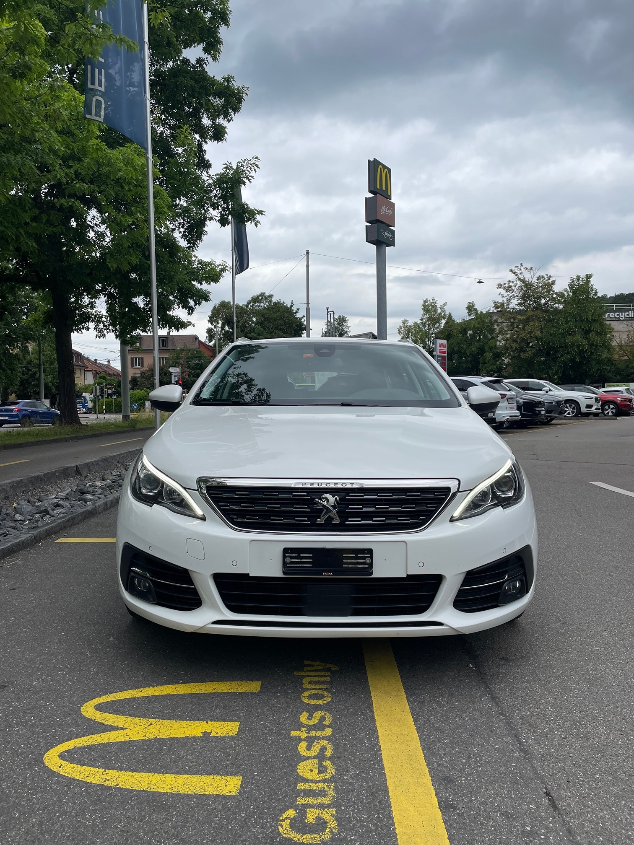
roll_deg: +0.8
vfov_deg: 67.3
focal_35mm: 26
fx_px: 635
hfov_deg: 53.1
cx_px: 317
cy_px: 422
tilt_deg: -2.3
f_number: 1.6
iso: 32
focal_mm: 4.2
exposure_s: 1/2681
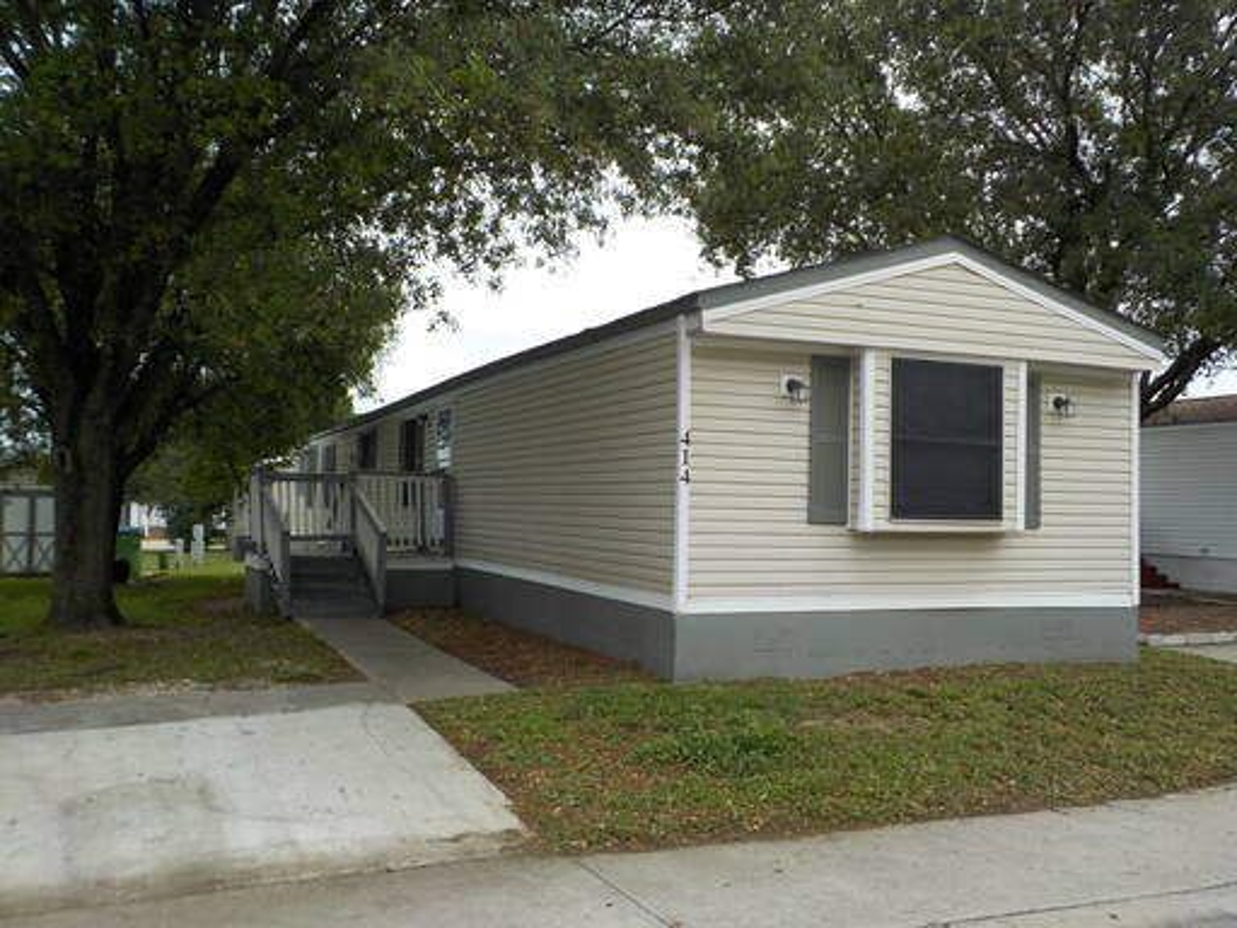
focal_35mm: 30
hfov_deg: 60.0
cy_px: 464
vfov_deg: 46.8
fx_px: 1072
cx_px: 618
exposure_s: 1/500
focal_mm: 4.1
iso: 125
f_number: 3.3
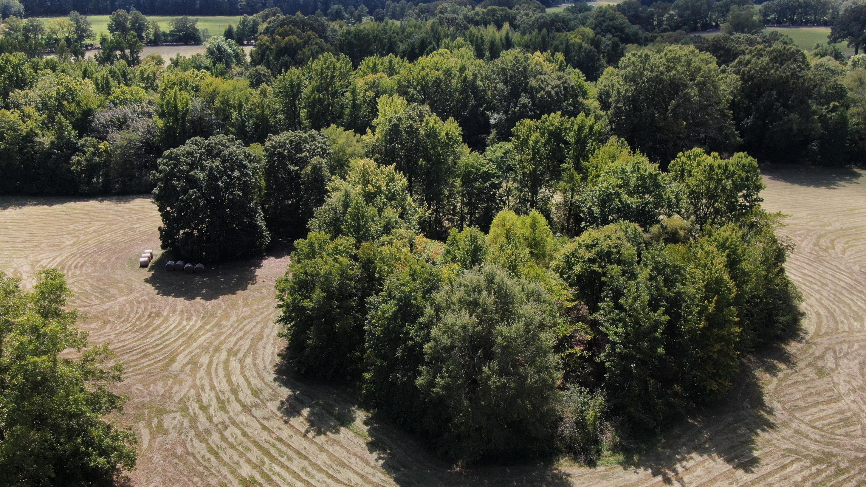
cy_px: 243
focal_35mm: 27
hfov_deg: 69.9
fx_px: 620
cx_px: 430
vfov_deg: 42.9
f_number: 2.8
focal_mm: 4.39
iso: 100
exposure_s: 1/800
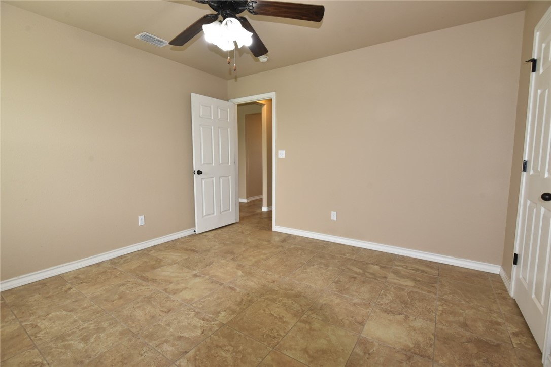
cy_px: 184
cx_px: 276
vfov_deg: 73.7
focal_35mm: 16
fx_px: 245
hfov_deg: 96.7
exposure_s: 1/60
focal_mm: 16
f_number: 8
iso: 1000
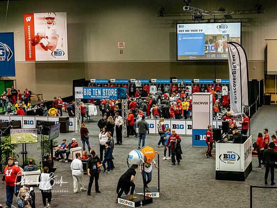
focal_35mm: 72
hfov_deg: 27.0
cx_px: 138
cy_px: 104
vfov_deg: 20.4
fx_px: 576
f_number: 2.8
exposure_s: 1/800
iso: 4000
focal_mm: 36
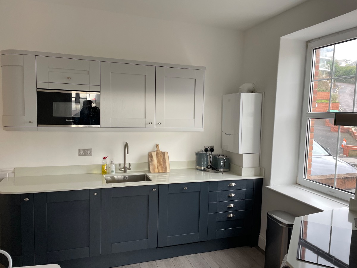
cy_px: 134
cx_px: 178
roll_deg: -2.1
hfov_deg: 67.3
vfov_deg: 53.1
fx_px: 268
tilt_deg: -3.5
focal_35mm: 26
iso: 125
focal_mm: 4.2
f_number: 1.6
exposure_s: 1/100
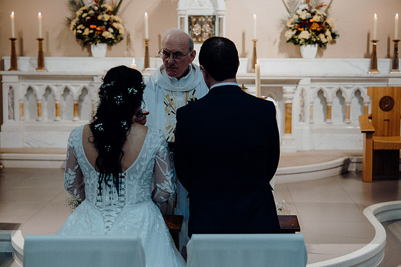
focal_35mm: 70
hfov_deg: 28.8
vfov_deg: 19.5
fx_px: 780
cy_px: 134
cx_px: 200
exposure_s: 1/160
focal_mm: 70
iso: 1600
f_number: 3.5
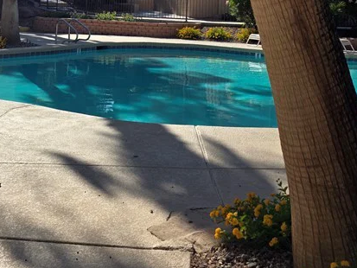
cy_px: -28
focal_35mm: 57
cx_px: 134
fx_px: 588
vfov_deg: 24.0
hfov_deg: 33.6
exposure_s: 1/5778
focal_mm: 6.3
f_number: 1.7
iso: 80
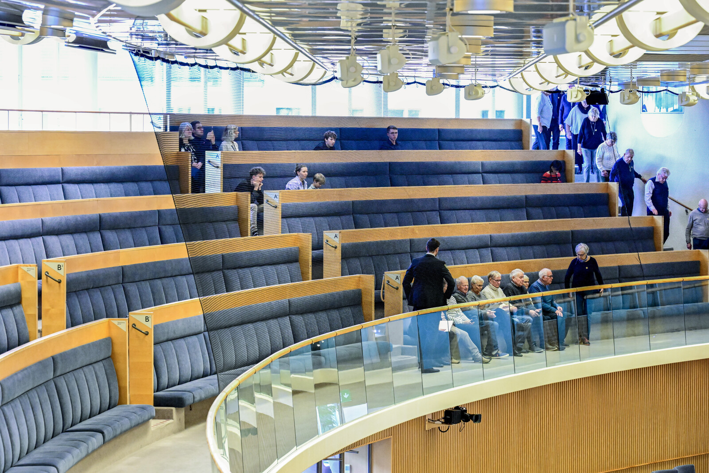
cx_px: 354
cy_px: 236
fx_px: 2363
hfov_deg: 17.1
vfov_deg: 11.4
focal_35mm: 120
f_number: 5.6
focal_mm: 120
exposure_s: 1/200
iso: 4000
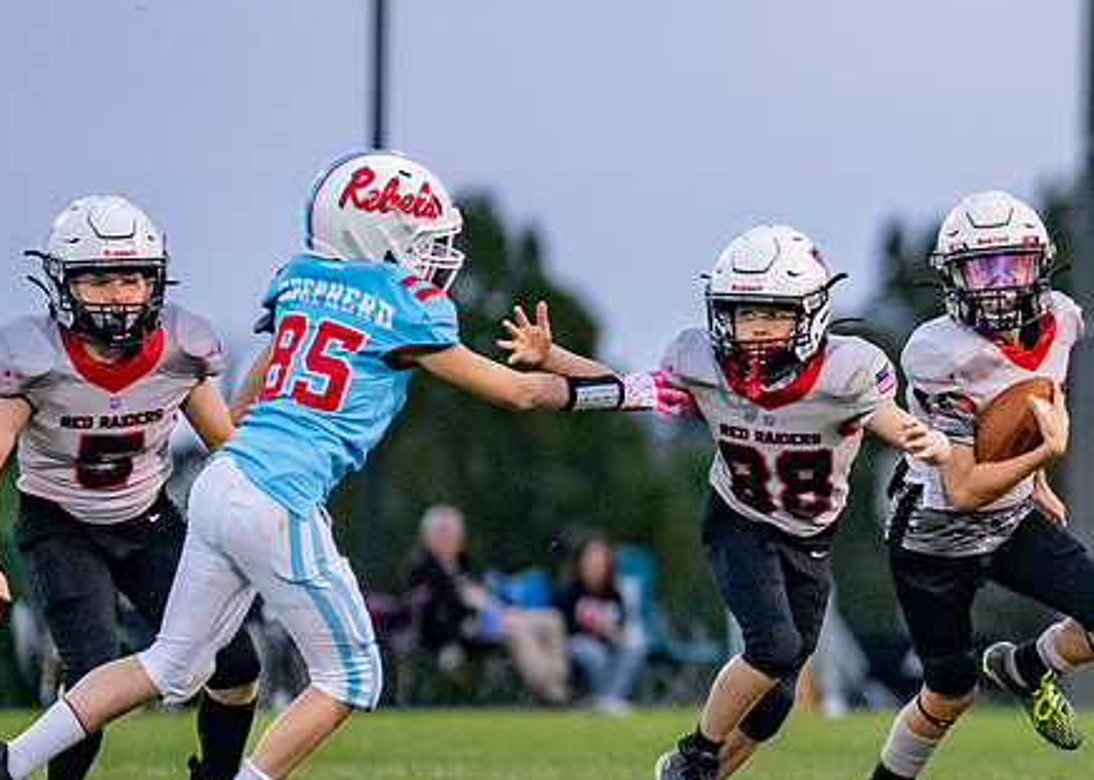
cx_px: 1021
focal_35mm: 514
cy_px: 475
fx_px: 15963
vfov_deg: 2.8
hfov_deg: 3.9
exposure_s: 1/1250
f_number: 2.8
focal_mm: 200
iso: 4000
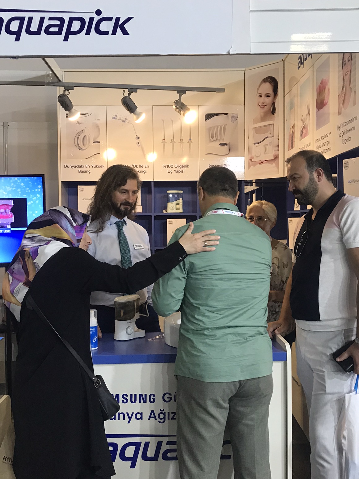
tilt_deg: -0.4
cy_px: 240
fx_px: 512
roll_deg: -0.2
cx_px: 178
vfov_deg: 50.1
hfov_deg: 38.7
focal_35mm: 37
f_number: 1.8
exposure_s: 1/25
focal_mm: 3.99
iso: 40
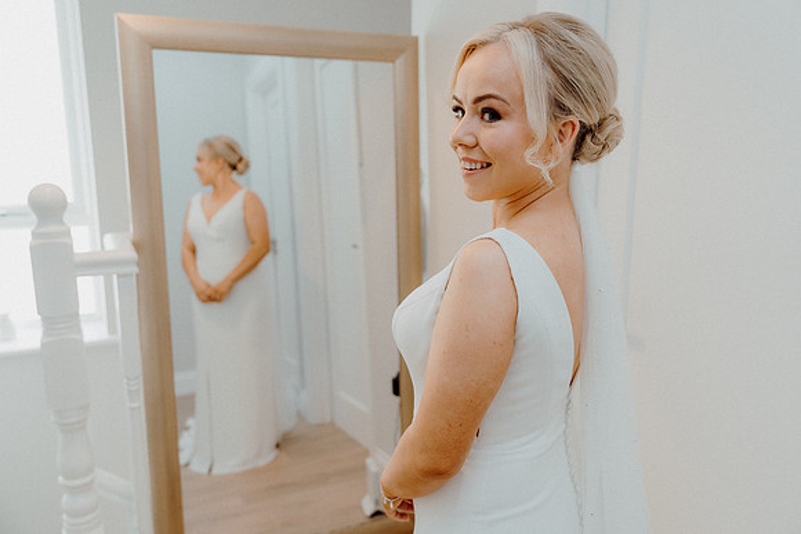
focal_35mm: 31
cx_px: 400
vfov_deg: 42.3
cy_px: 267
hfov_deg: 60.3
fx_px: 690
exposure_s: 1/160
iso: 500
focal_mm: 31
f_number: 3.5
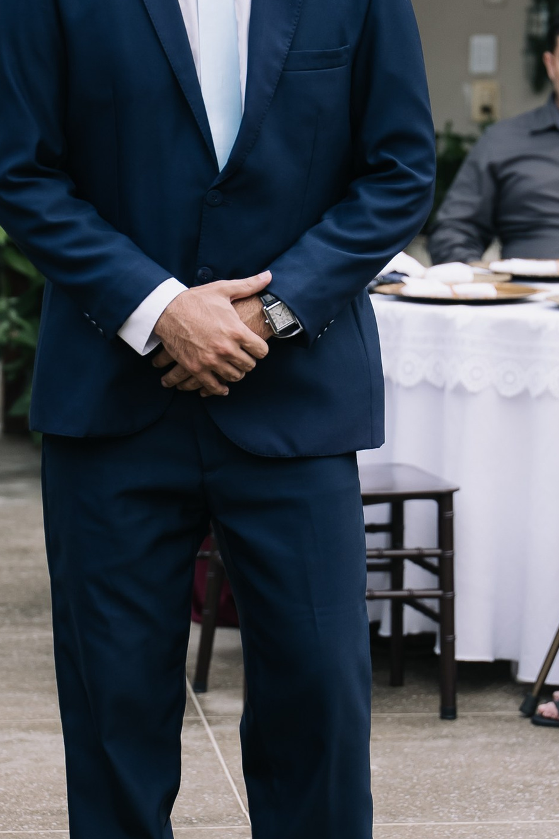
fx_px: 4706
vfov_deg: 10.2
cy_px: 448
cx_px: 274
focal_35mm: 202
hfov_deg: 6.8
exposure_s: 1/200
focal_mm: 67
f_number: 2.8
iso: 250
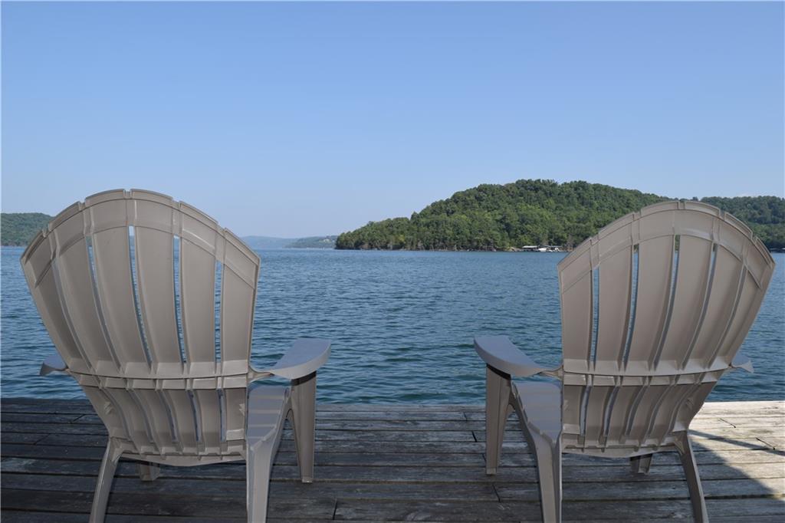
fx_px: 589
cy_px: 262
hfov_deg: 67.4
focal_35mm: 27
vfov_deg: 47.9
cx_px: 392
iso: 100
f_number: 9
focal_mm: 18
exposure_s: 1/200
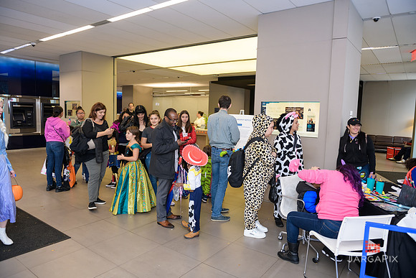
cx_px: 208
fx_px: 277
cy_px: 139
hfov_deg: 73.7
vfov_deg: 53.2
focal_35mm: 24
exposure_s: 1/125
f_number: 3.2
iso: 800
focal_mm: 24
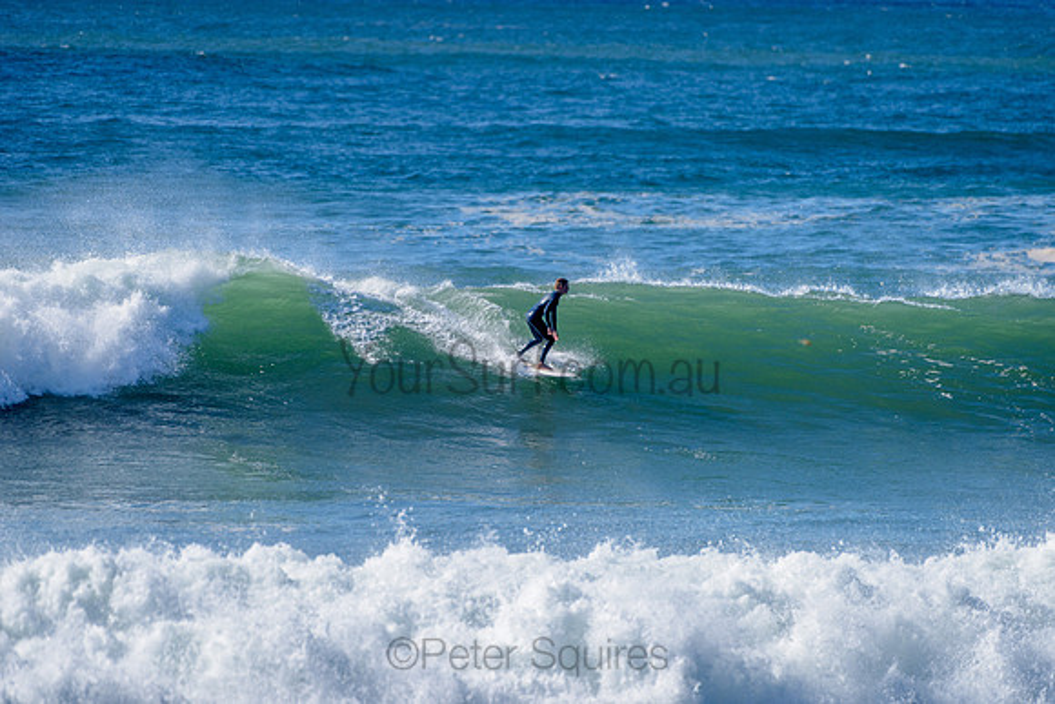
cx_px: 534
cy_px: 352
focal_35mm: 511
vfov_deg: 2.7
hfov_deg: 4.0
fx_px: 14964
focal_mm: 500
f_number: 5.6
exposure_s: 1/2000
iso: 180
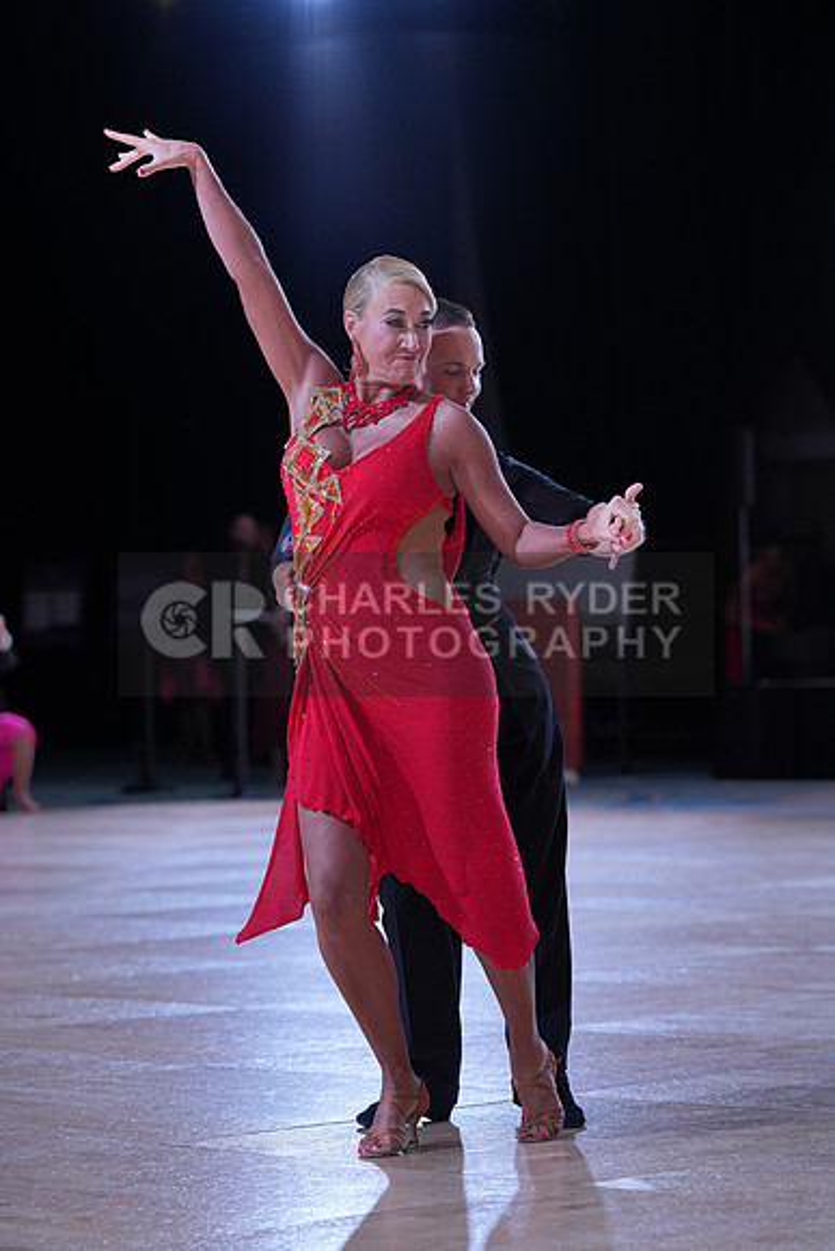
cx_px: 418
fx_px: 4520
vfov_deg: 15.8
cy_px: 626
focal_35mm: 130
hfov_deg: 10.6
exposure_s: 1/400
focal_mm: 130
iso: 500
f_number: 4
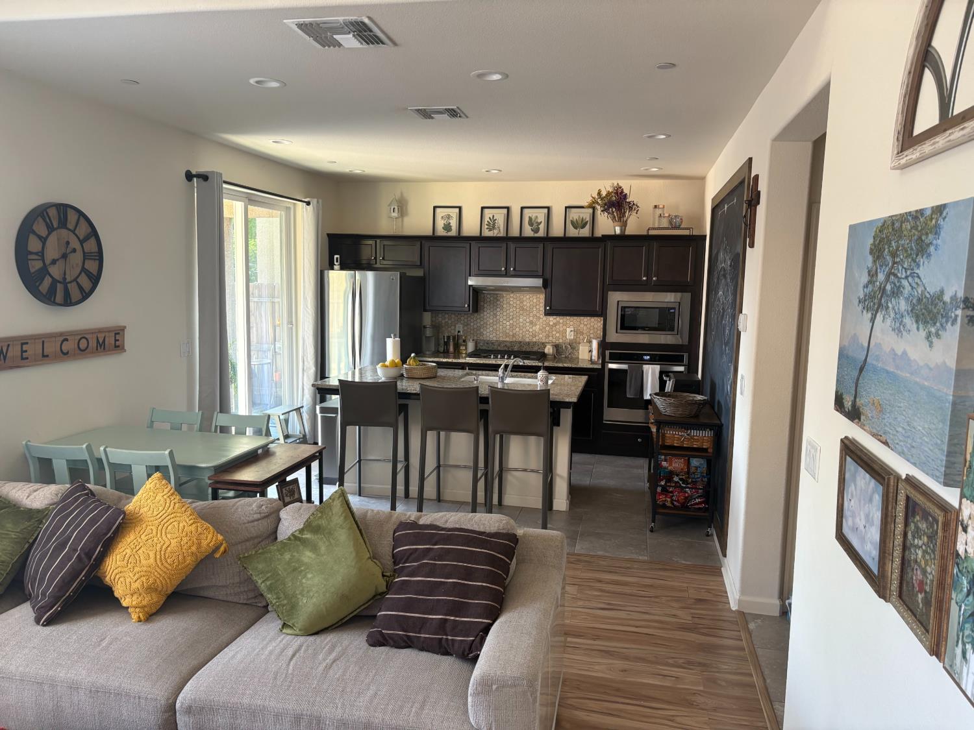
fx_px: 732
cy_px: 365
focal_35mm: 26
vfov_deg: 53.1
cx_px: 487
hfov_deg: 67.3
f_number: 1.6
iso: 125
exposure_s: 1/70
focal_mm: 5.96
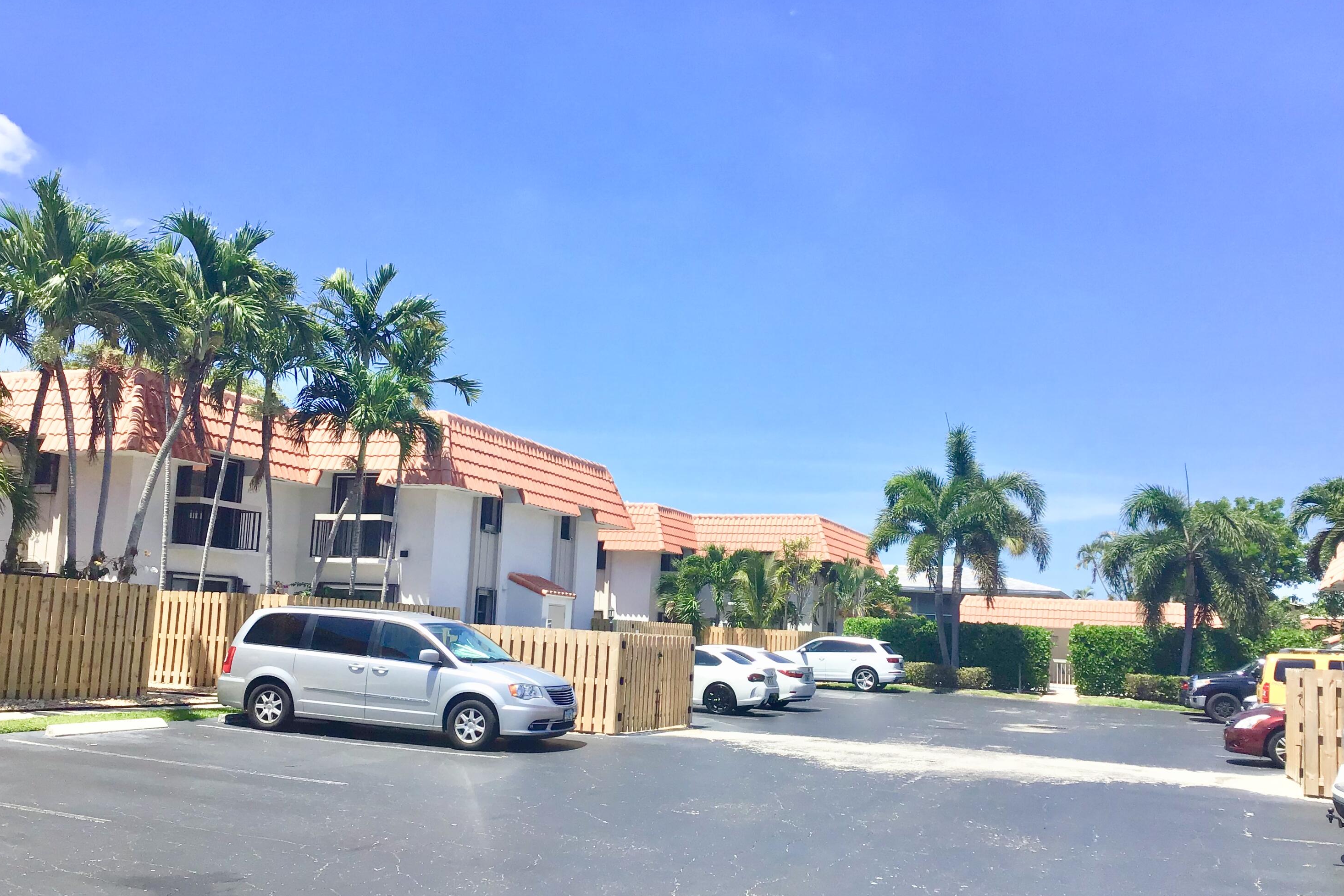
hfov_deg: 57.2
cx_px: 664
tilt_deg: +8.7
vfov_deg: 39.9
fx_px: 1232
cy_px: 489
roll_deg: -2.1
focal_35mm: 33
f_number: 2.4
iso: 25
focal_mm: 3.3
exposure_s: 1/1253
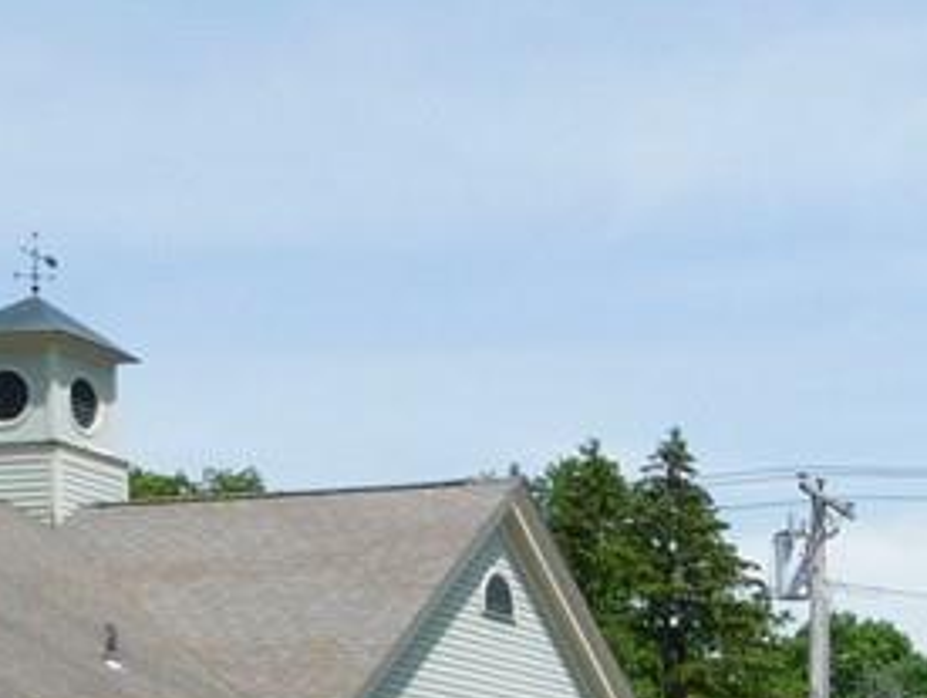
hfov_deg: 14.9
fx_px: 3191
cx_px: 1551
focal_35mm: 119
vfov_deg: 12.0
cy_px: 961
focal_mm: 5.7
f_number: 7.2
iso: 125
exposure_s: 1/400
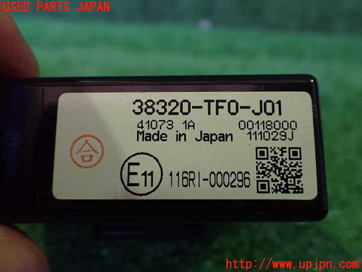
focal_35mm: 30
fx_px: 314
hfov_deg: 60.0
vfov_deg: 46.8
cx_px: 181
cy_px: 136
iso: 800
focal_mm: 5.4
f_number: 2.3
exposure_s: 1/80
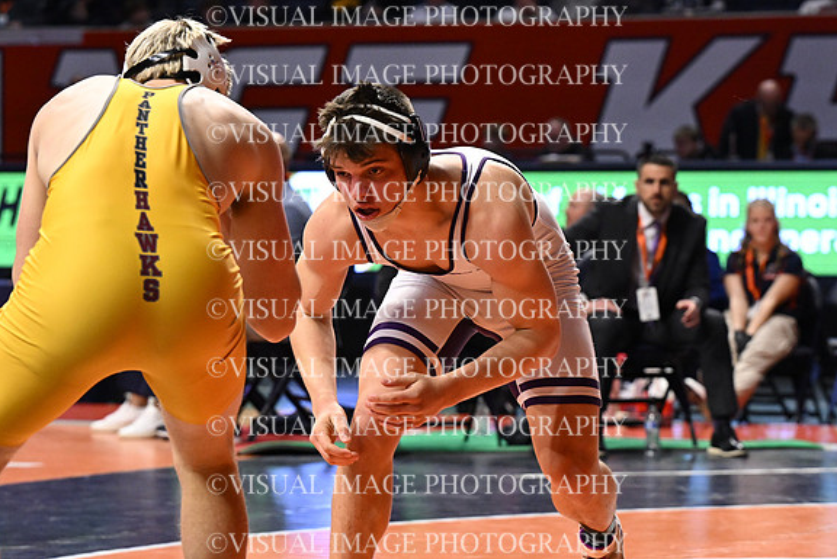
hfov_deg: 13.0
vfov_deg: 8.7
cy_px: 280
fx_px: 3676
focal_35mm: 158
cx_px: 417
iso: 4500
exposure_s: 1/1000
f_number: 4.5
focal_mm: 105
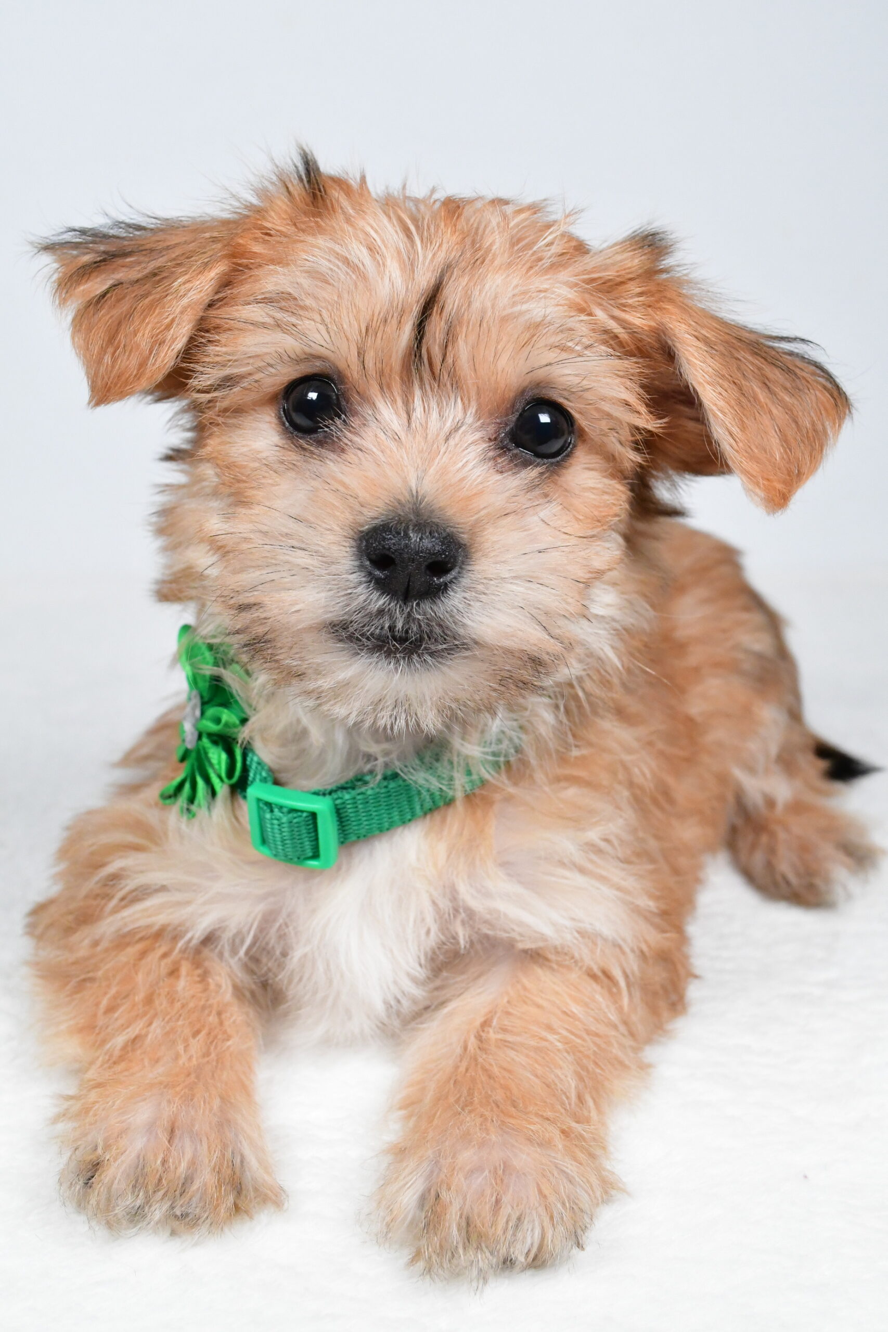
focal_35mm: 42
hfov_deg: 31.9
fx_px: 1554
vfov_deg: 46.4
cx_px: 444
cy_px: 666
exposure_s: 1/800
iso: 5000
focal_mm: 28
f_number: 9
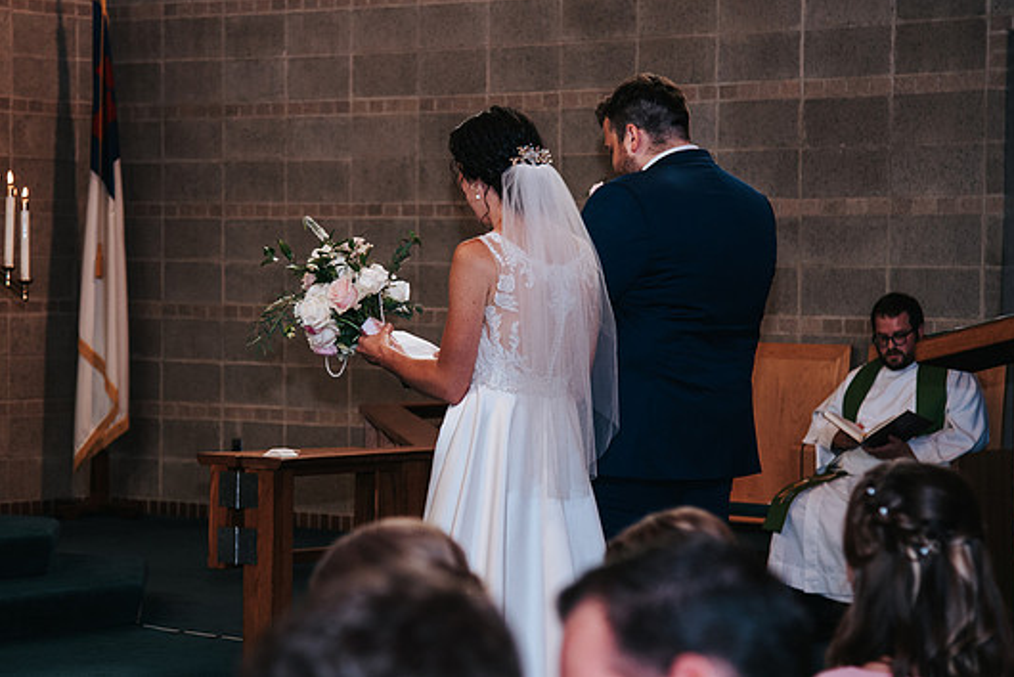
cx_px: 446
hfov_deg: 18.9
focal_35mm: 108
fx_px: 3044
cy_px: 294
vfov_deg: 12.7
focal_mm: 82
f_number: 4
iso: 1000
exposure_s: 1/200
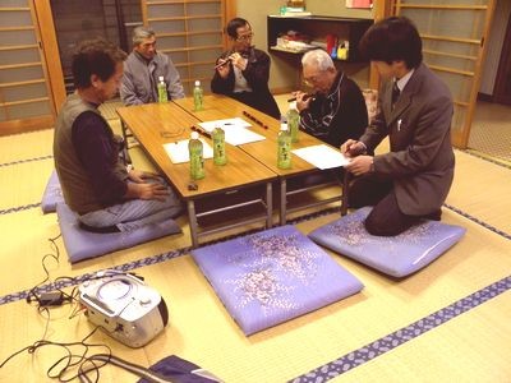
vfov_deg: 49.7
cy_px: 192
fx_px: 413
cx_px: 256
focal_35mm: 28
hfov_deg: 63.4
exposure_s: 1/10
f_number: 3.5
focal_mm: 5
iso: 400
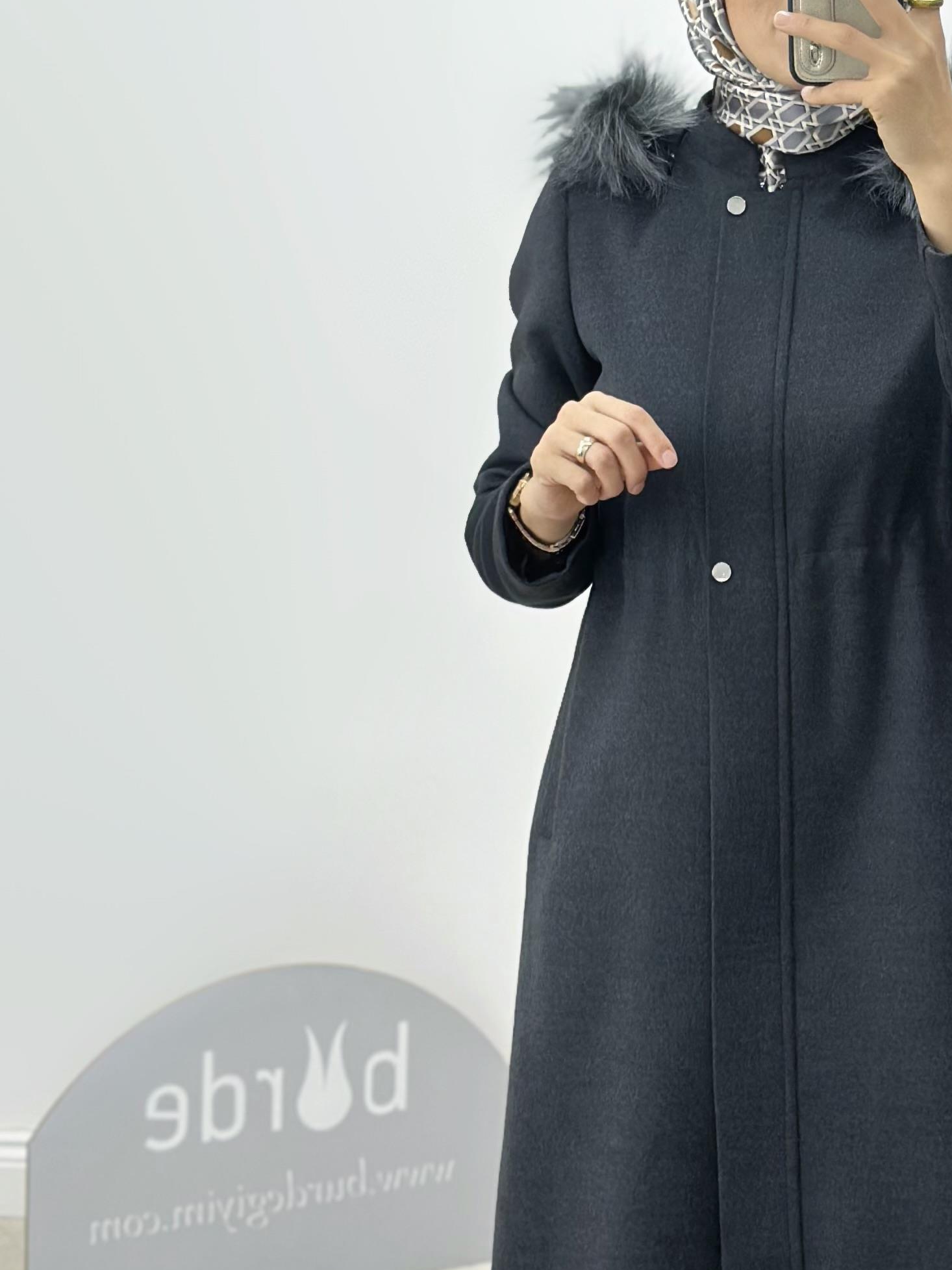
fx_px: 3631
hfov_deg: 14.8
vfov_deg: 19.7
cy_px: 383
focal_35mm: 99
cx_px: 795
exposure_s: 1/217
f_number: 1.78
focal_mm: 6.86
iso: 80
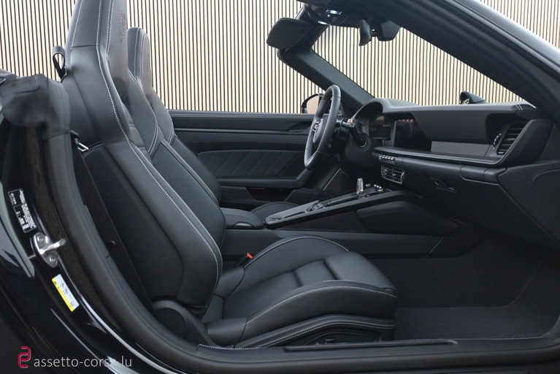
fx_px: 467
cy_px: 187
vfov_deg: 43.6
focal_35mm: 30
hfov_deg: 61.9
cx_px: 280
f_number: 3.8
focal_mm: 20
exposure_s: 1/30
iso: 900
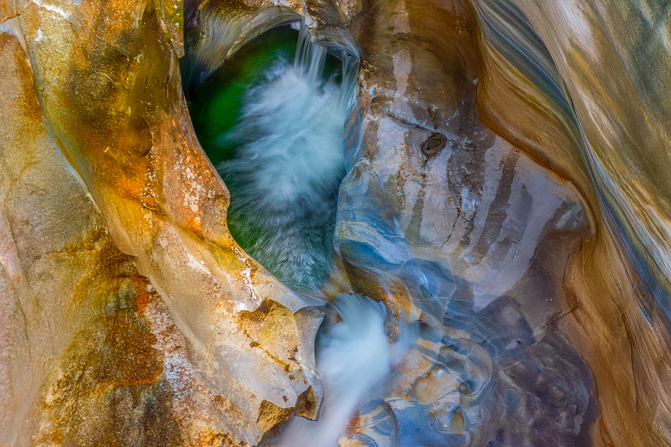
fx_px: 522
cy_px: 224
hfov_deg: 65.5
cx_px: 336
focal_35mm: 28
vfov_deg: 46.4
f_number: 8
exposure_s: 1
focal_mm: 10.26
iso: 100
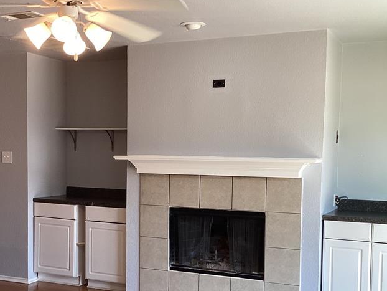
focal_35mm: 51
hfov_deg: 37.4
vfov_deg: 28.4
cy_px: 192
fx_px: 570
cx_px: 169
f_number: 2.4
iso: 64
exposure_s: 1/60
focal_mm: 3.3
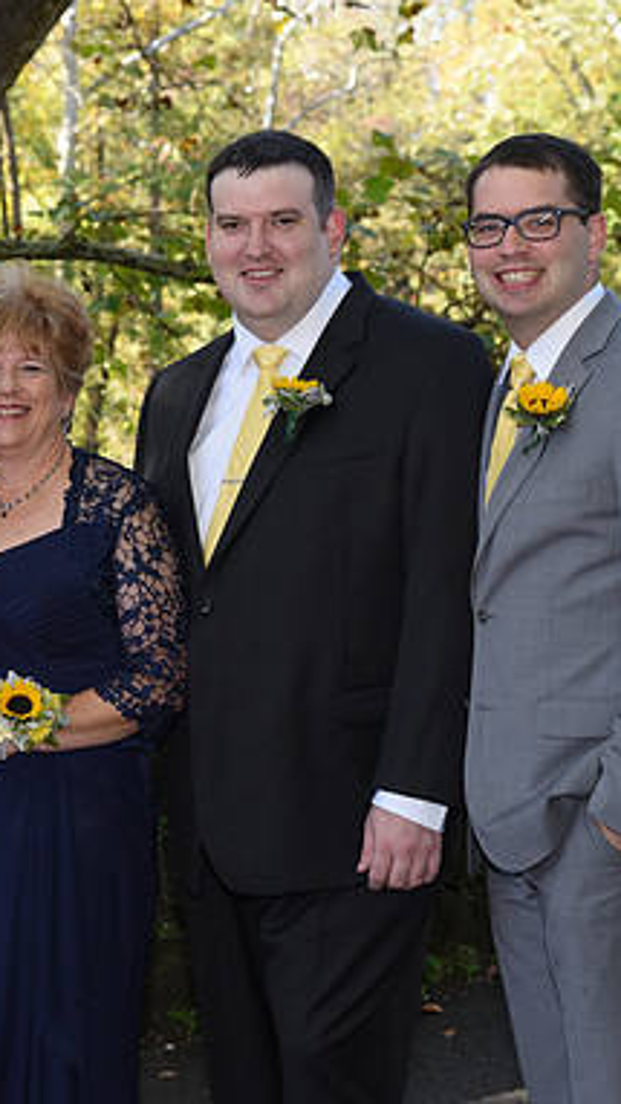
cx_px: 35
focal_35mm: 105
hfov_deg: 11.5
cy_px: 553
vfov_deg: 20.4
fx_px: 3072
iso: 640
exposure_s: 1/200
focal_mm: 66
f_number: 6.3
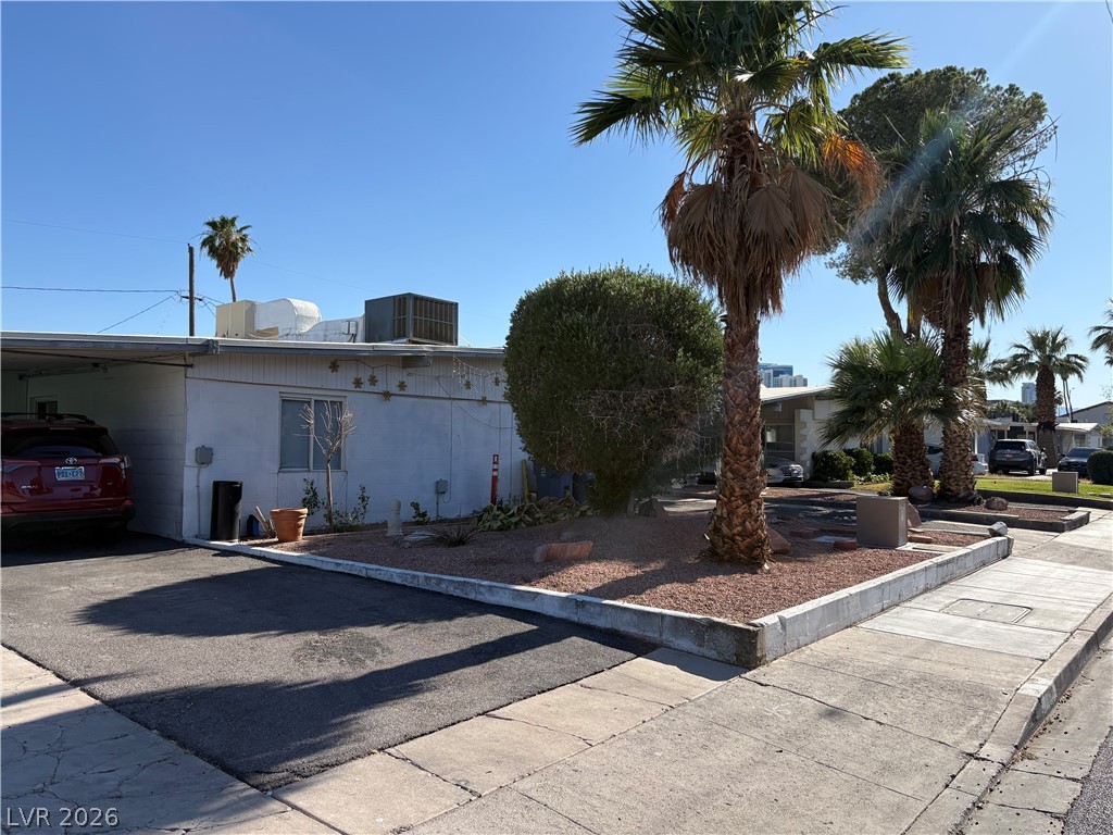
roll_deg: -1.7
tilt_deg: +0.4
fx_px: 836
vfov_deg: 53.1
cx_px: 556
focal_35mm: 26
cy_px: 418
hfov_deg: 67.3
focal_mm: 5.96
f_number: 1.6
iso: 50
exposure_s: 1/3125
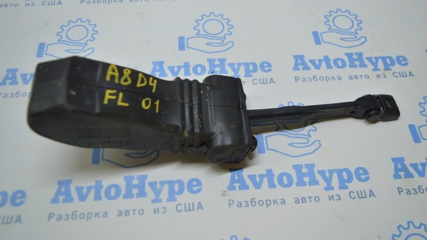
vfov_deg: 33.6
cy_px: 102
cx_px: 212
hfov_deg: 56.6
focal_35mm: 35
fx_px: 396
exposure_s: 1/100
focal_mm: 22
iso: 400
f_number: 3.8
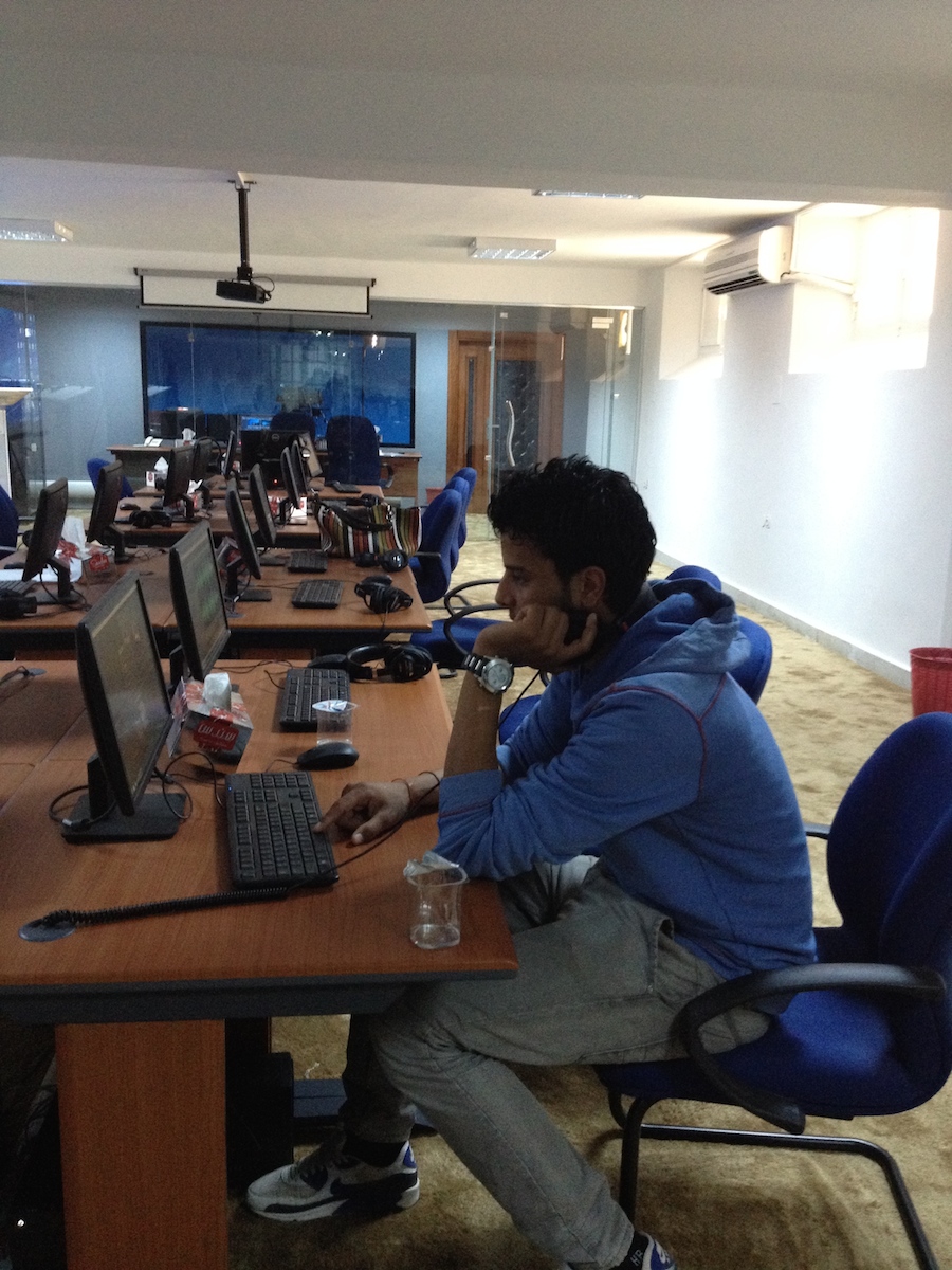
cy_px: 635
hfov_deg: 40.7
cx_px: 476
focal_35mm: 35
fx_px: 1283
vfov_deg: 52.6
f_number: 2.4
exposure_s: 1/20
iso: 320
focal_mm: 4.28
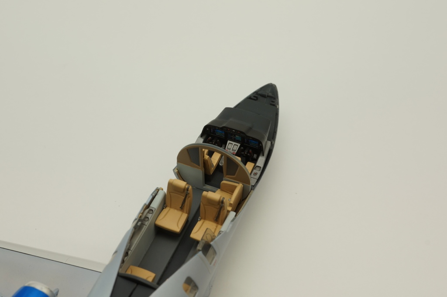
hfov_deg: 37.9
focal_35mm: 52
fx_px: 651
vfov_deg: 25.7
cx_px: 224
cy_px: 148
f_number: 11
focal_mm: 35
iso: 100
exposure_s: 1/4
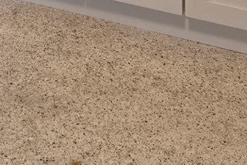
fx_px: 851
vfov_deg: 9.8
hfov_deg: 16.2
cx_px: 2
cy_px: -224
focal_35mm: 124
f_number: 1.8
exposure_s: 1/120
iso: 160
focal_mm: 5.4
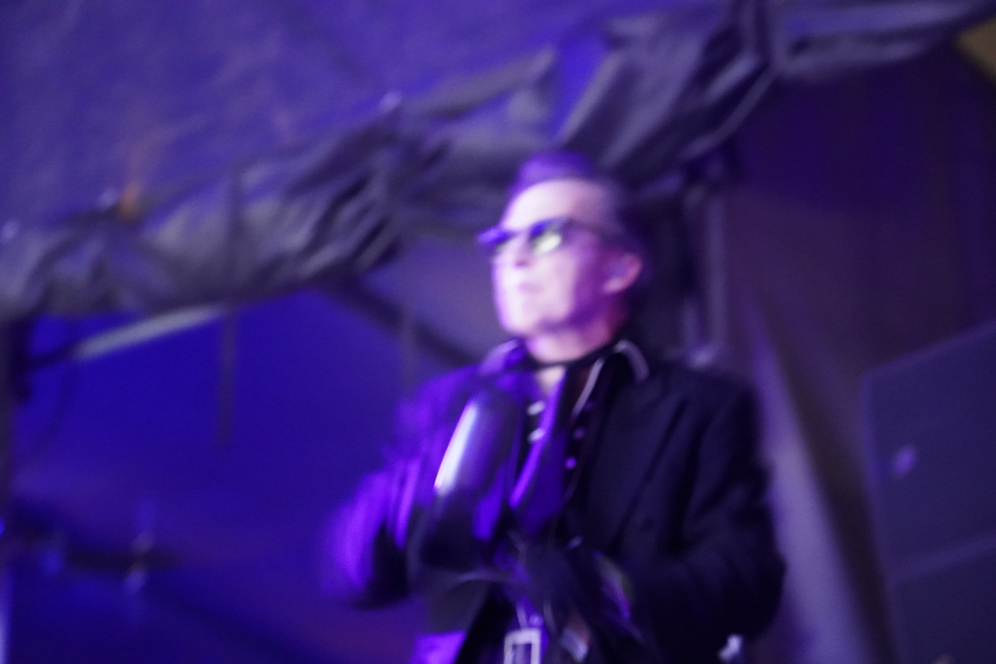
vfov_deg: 13.0
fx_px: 2905
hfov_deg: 19.5
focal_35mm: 105
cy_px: 332
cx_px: 498
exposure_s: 1/13
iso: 12800
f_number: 4
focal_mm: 105
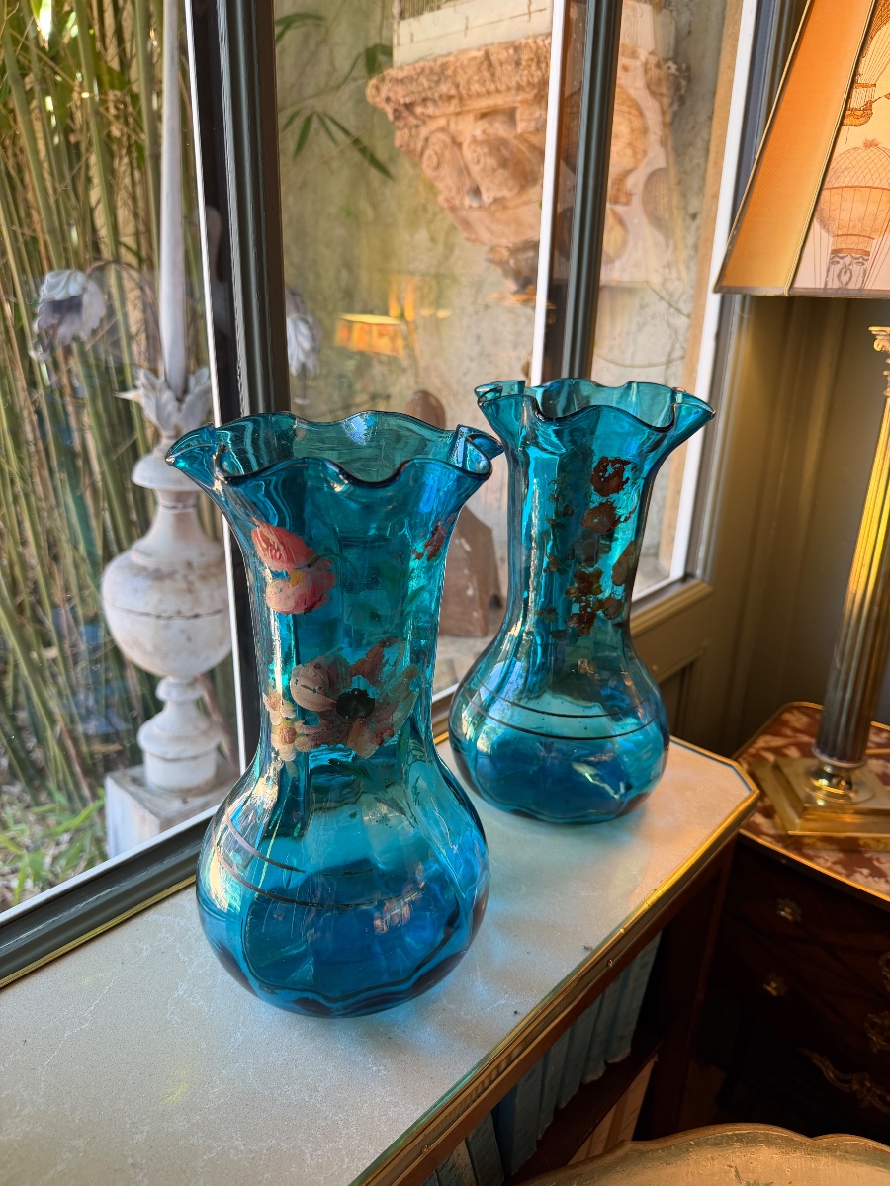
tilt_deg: -21.2
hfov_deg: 56.8
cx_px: 445
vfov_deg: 71.6
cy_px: 593
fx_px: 823
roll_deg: -1.3
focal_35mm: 24
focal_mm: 6.76
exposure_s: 1/121
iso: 160
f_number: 1.78
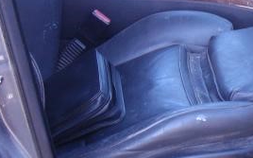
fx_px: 785
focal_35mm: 114
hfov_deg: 17.8
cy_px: 48
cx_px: 262
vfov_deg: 11.4
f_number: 3.1
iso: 200
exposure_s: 1/100
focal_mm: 6.3
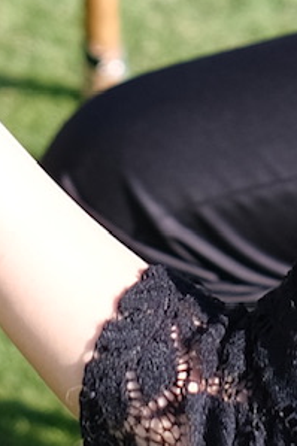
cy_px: -651
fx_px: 5067
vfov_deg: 4.9
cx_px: 284
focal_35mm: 409
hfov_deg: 3.4
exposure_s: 1/640
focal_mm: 35
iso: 160
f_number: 3.2
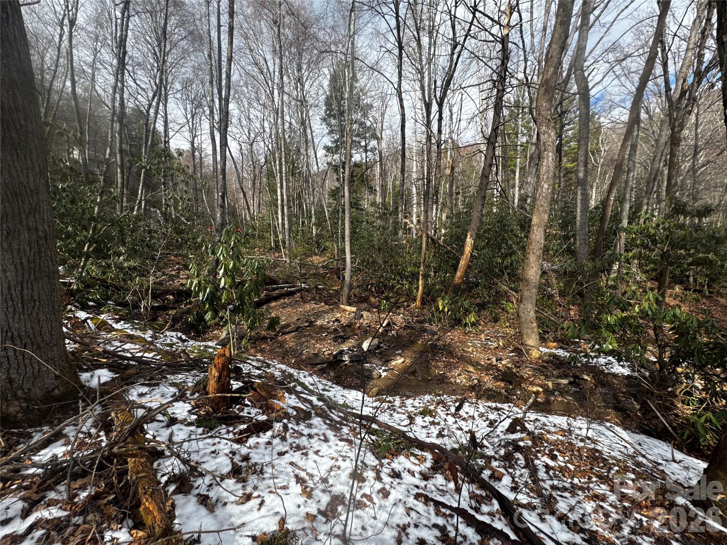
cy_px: 272
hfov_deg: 102.1
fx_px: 294
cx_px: 364
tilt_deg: -4.3
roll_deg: +1.1
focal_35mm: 14
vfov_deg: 85.7
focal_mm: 2.22
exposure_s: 1/435
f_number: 2.2
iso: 40
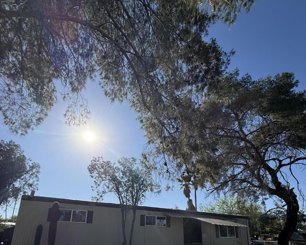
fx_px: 172
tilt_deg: +16.3
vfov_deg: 66.0
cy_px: 187
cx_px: 147
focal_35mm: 19
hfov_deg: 83.2
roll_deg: -2.9
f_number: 2.2
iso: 80
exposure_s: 1/5618
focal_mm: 2.22
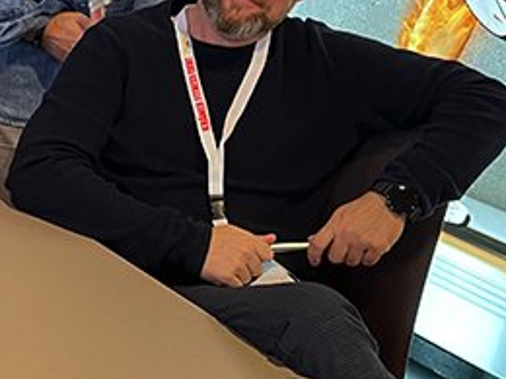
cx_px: -82
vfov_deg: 18.3
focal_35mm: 80
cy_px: 97
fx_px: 1169
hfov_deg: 22.7
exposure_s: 1/50
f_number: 1.6
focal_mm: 5.1
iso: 320
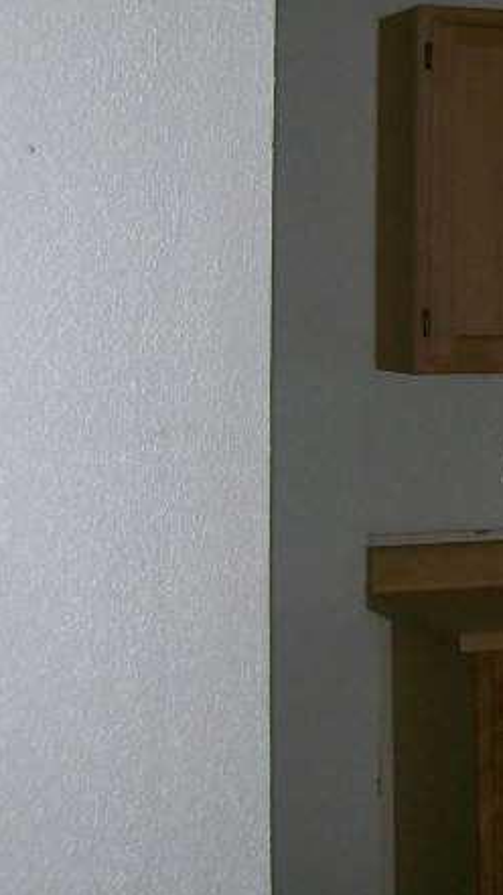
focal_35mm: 91
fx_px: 2158
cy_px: 288
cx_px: 905
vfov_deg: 23.3
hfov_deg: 12.2
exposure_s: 1/64
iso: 140
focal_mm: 6
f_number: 2.7
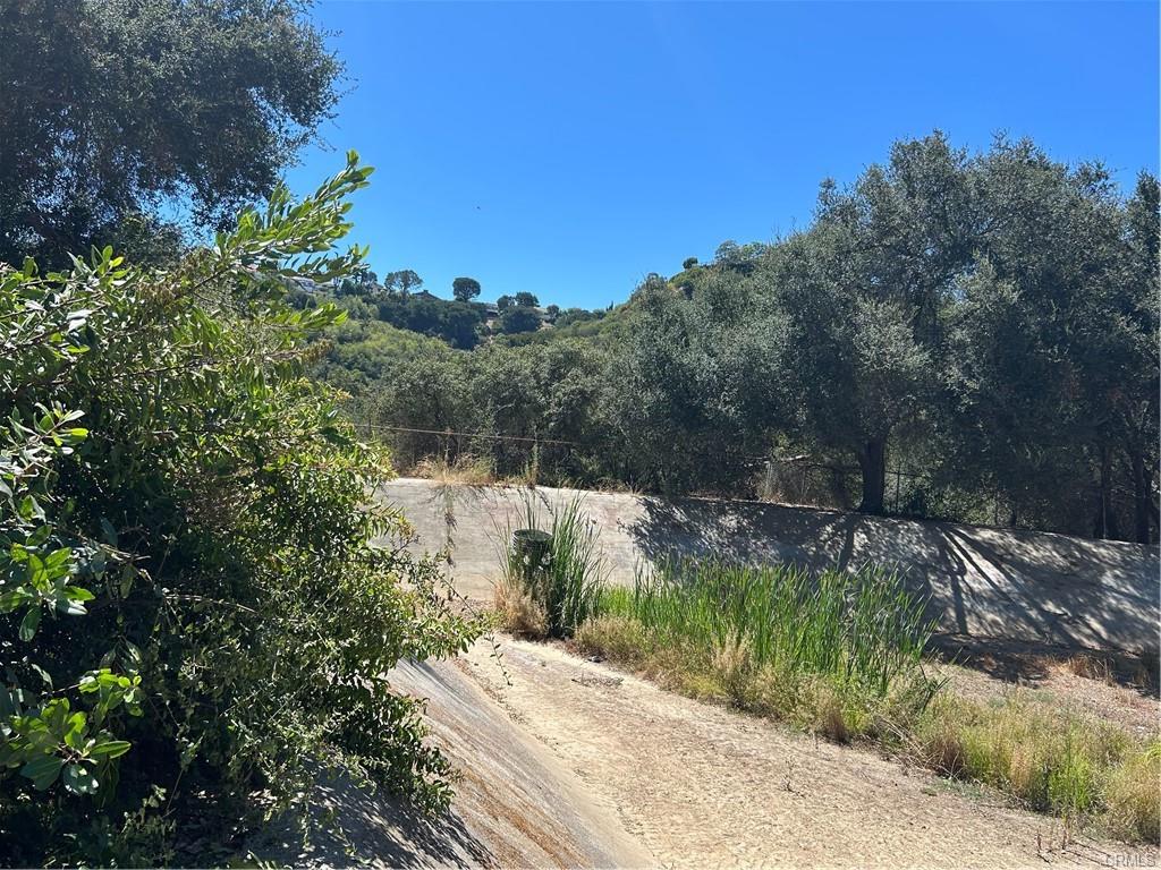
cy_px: 435
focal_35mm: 26
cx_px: 580
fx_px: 872
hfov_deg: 67.3
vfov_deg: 53.1
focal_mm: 5.7
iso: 50
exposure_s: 1/2513
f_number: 1.5
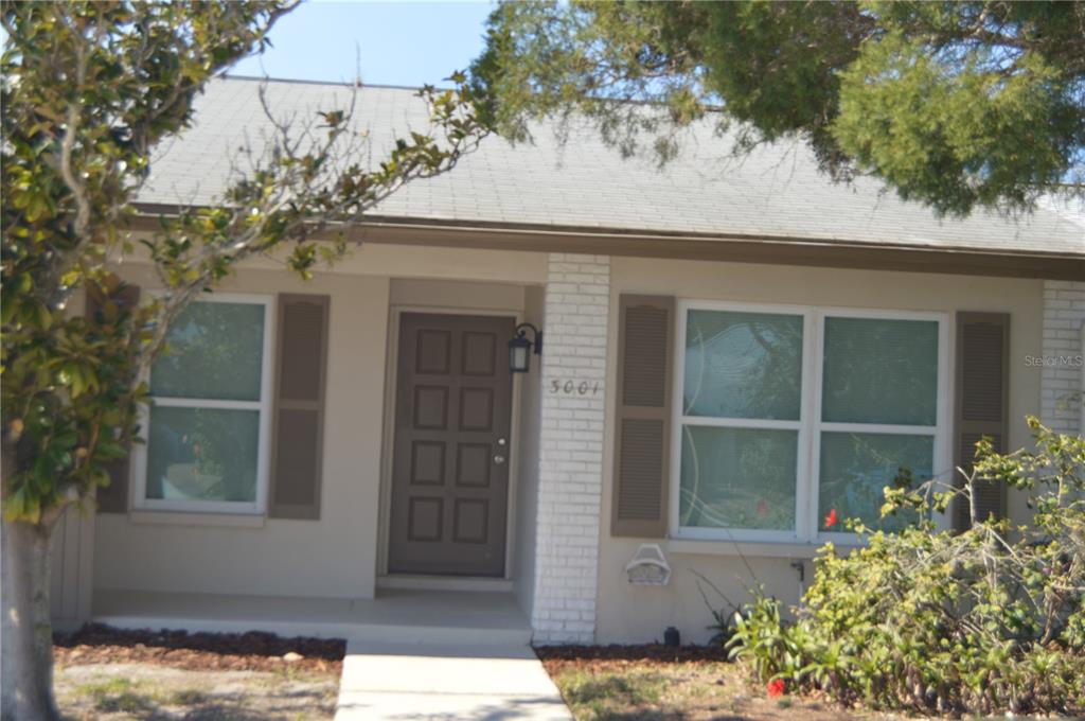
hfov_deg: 38.9
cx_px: 542
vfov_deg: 26.4
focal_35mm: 51
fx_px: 1535
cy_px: 360
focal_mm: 34
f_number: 6.3
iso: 100
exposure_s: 1/200
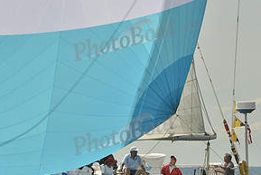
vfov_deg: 4.0
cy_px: 97
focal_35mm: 341
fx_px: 2473
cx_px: 27
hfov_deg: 6.0
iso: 200
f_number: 9
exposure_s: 1/1000
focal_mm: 170
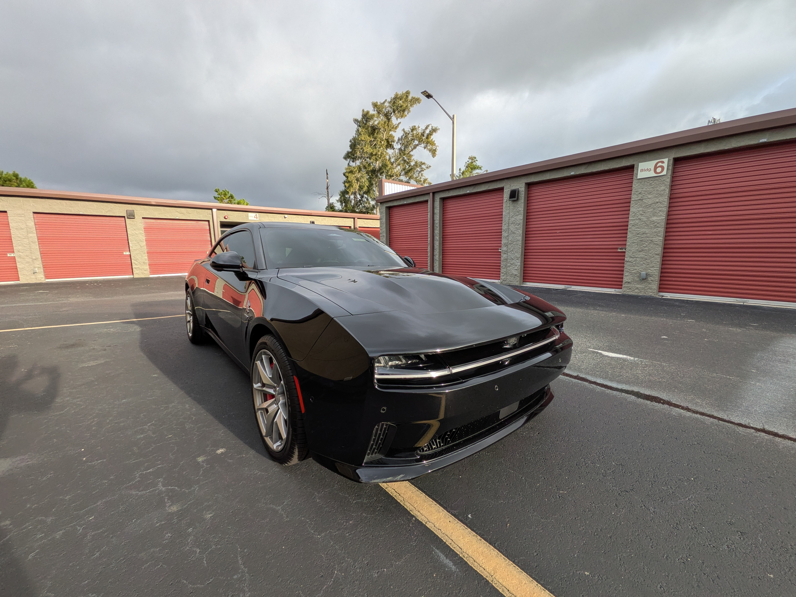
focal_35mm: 14
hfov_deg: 102.1
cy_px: 298
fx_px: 322
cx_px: 398
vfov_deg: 85.7
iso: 57
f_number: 2.2
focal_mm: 1.85
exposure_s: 1/465
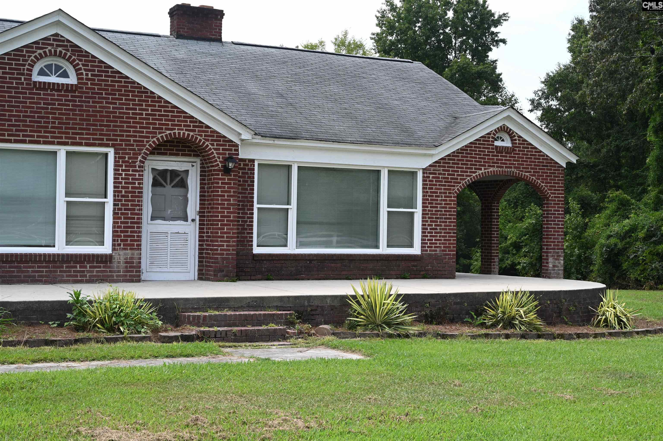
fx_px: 920
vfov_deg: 26.9
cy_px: 220
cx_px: 332
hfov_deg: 39.6
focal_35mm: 50
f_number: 8
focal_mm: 50
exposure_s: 1/800
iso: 640
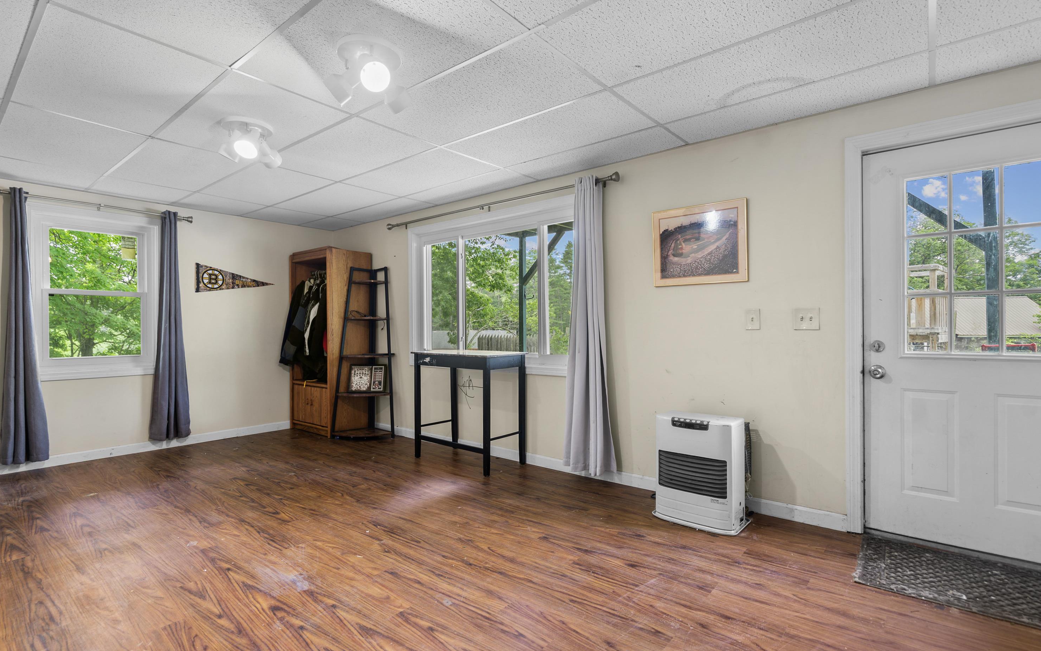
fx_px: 482
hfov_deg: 94.3
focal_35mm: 17
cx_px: 536
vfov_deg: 68.0
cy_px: 334
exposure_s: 1.6
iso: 100
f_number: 5
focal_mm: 16
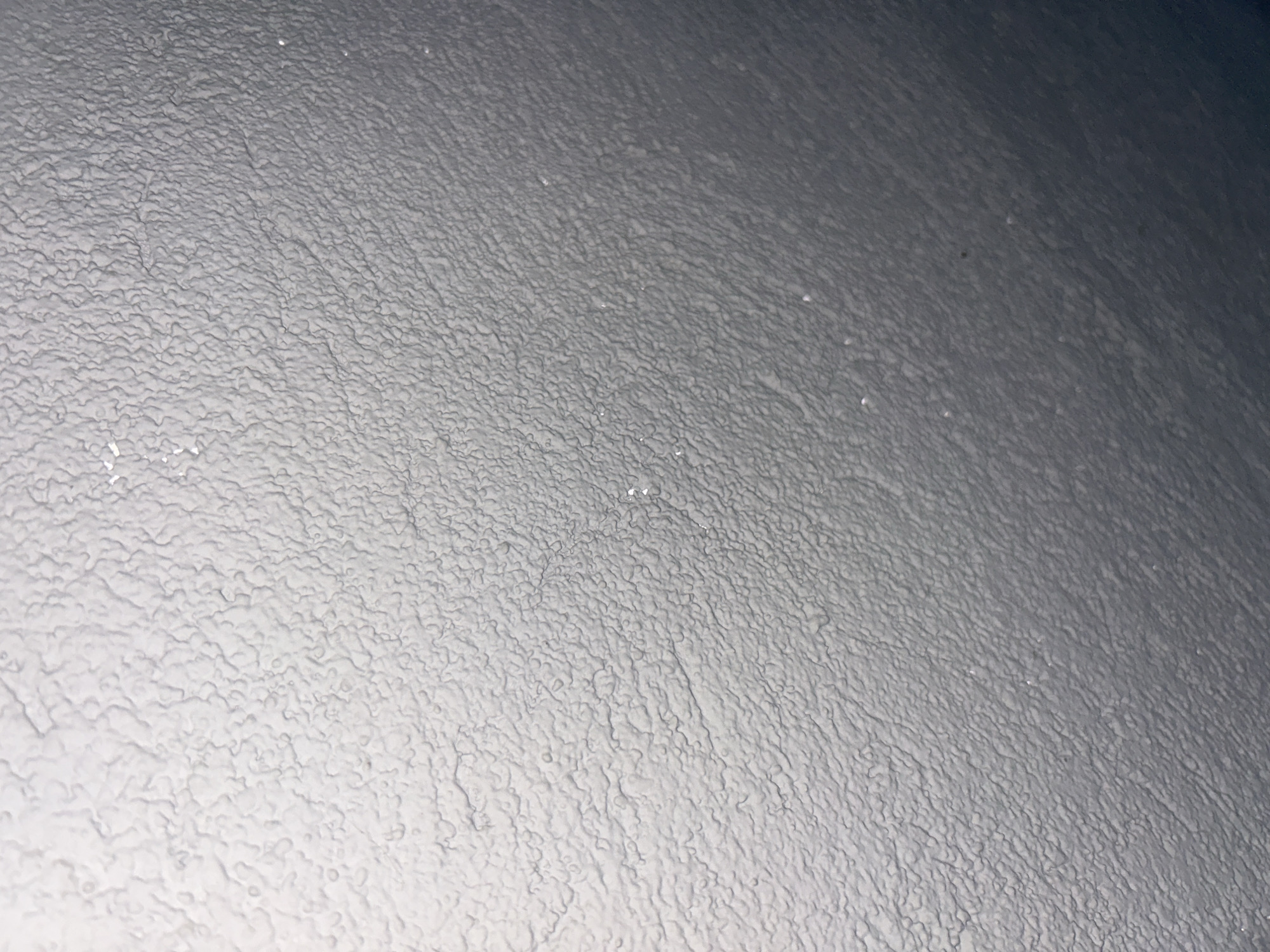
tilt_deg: +22.0
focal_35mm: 26
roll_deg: +21.0
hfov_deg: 67.3
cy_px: 476
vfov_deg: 53.1
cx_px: 635
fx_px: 954
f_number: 1.5
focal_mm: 5.7
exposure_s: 1/4
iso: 50
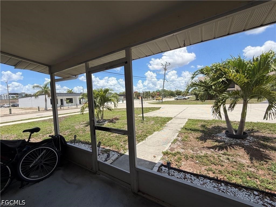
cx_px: 138
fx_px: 112
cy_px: 104
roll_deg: +3.5
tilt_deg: -2.9
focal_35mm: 14
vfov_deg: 85.7
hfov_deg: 102.1
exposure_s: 1/770
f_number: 2.2
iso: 32
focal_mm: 2.22
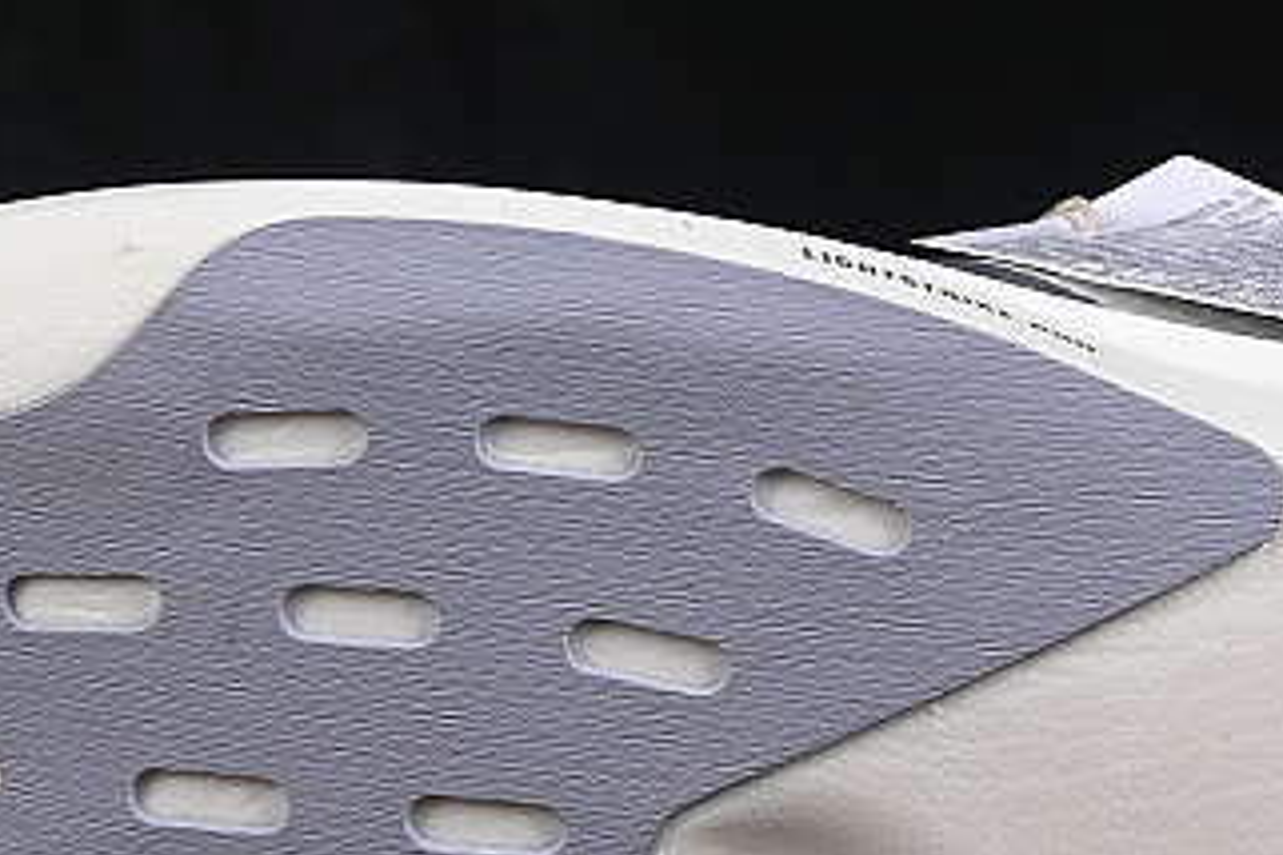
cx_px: 895
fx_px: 8980
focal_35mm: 252
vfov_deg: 5.5
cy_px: 475
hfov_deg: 8.2
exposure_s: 1/80
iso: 160
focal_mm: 50
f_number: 8
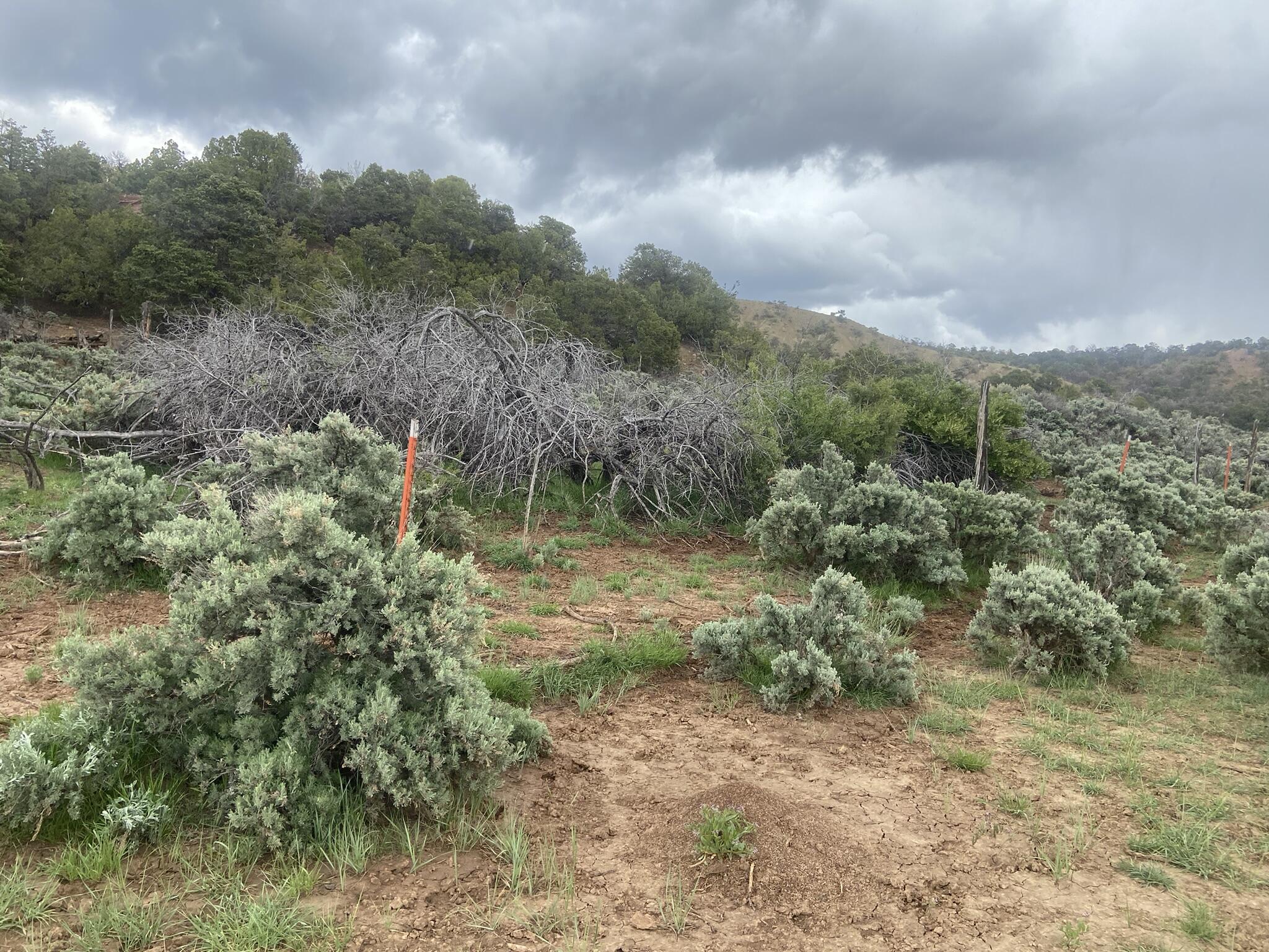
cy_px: 476
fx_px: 953
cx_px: 634
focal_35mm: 26
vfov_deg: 53.1
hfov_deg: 67.3
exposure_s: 1/839
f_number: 1.8
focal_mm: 4.25
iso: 32
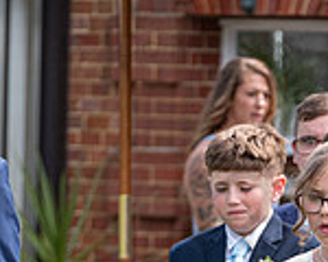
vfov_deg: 2.7
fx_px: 5592
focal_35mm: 576
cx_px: 348
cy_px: 206
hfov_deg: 3.4
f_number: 3.2
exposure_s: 1/640
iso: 200
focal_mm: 106
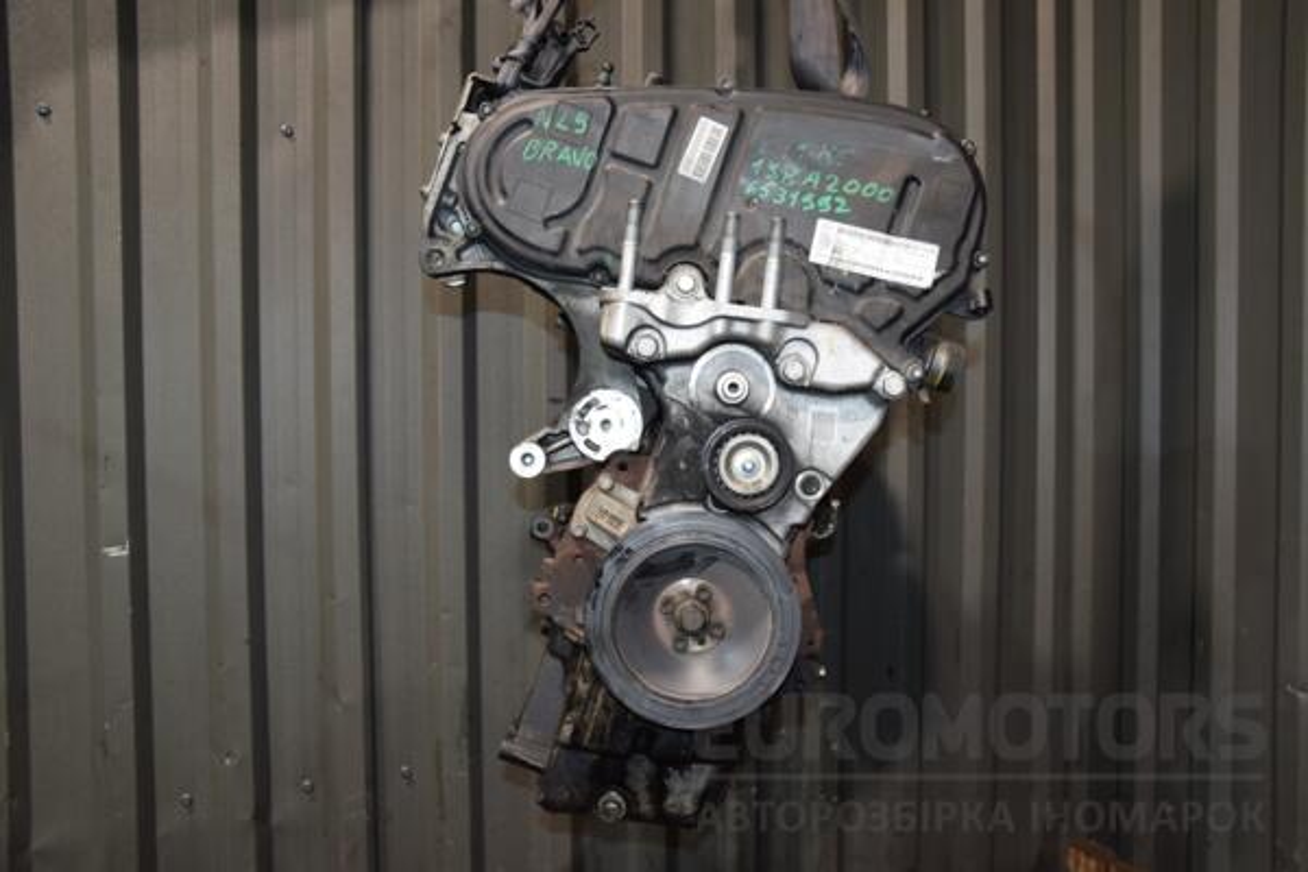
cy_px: 436
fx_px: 1144
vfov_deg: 41.7
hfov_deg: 59.5
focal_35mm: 32
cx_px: 654
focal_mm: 21
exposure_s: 1/60
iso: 800
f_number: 5
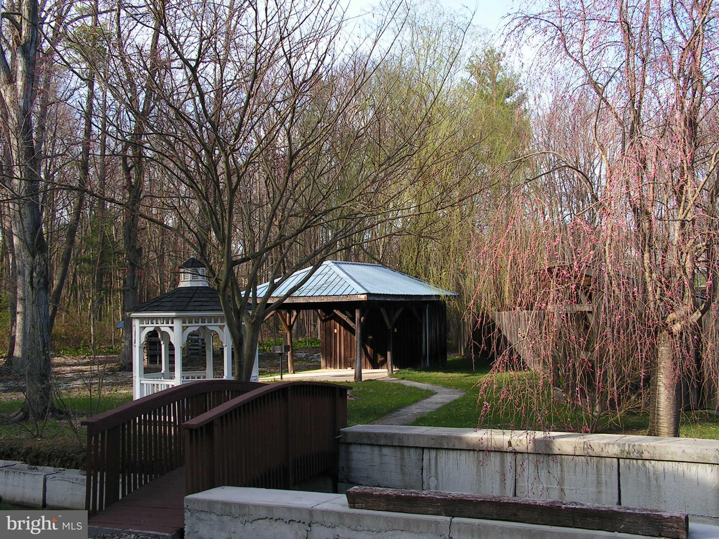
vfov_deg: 32.9
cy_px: 270
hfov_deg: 42.9
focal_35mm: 44
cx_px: 360
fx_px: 914
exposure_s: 1/160
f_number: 4.8
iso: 64
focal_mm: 7.4
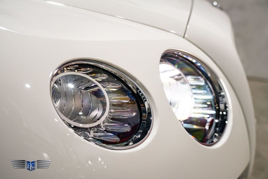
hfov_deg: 41.1
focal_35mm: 48
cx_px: 134
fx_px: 357
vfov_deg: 28.1
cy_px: 90
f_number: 4
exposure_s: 1/80
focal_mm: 48
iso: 1000
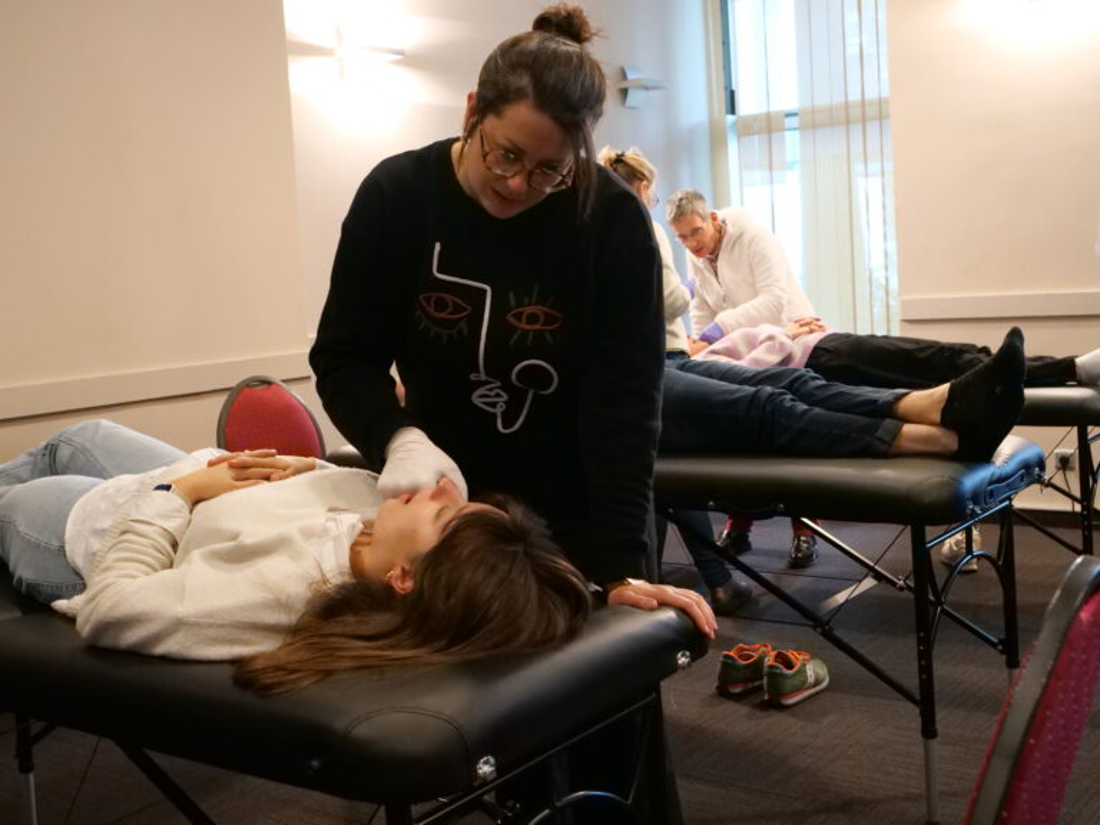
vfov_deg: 32.9
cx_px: 550
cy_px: 412
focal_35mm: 44
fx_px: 1398
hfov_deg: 42.9
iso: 3200
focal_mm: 22
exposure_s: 1/20
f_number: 4.5
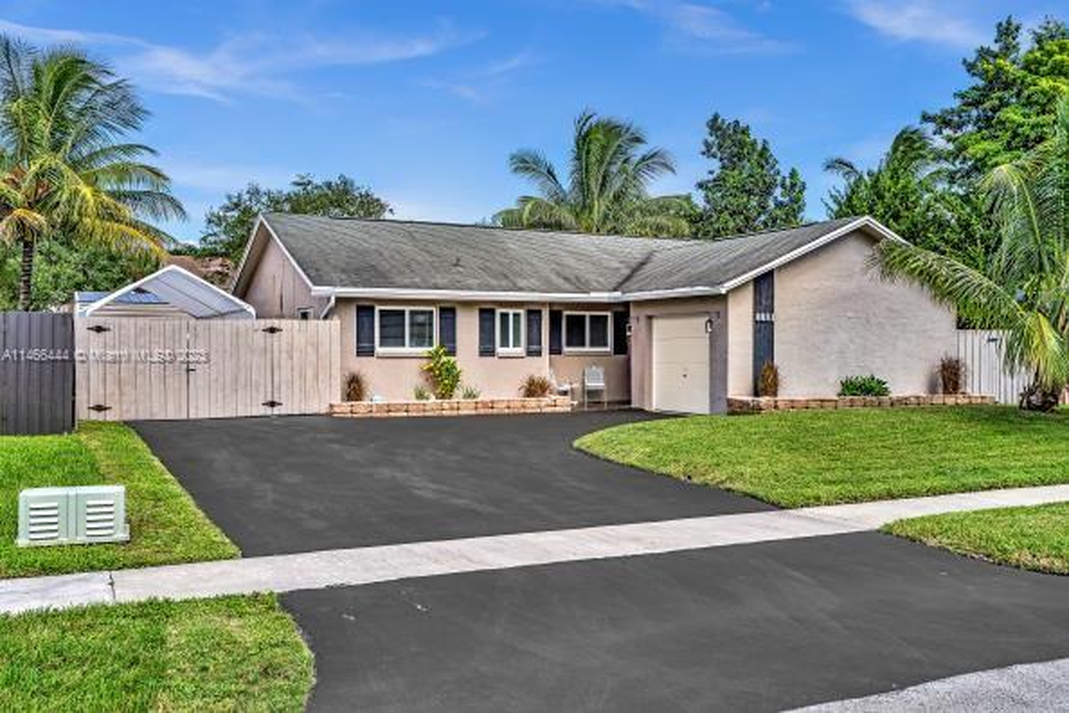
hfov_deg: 57.2
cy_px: 356
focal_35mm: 33
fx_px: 980
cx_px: 534
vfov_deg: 40.0
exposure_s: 1/400
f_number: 8
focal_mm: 33
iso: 200
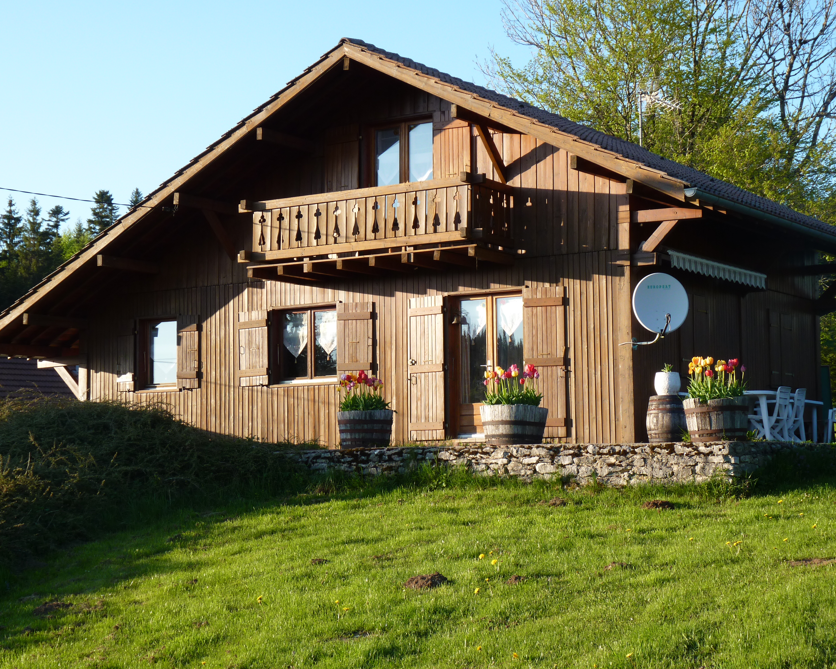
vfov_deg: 21.9
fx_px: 1732
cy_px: 334
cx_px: 438
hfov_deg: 27.1
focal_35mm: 70
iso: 80
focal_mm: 11.9
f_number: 4
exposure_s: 1/125
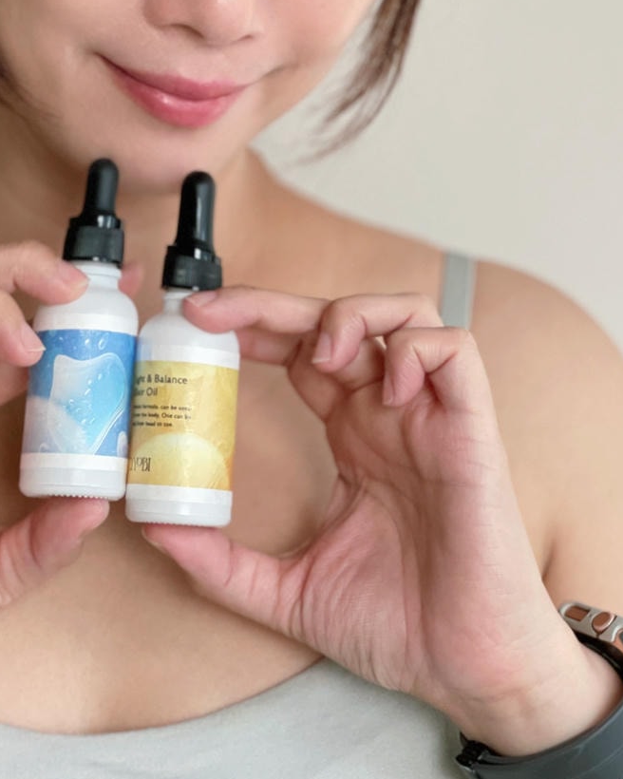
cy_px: 26
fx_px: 2282
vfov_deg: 18.9
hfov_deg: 15.5
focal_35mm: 99
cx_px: 215
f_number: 2
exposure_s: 1/122
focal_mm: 6
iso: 200
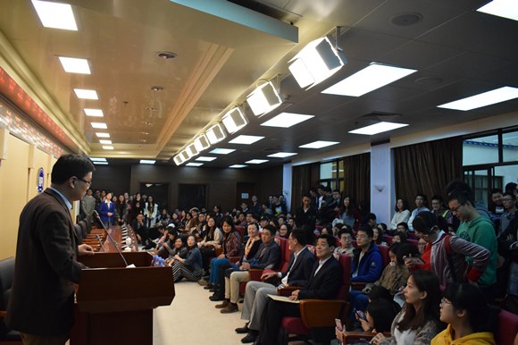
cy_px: 172
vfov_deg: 47.9
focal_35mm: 27
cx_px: 259
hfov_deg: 67.4
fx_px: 388
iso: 3200
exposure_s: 1/400
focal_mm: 18
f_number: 5
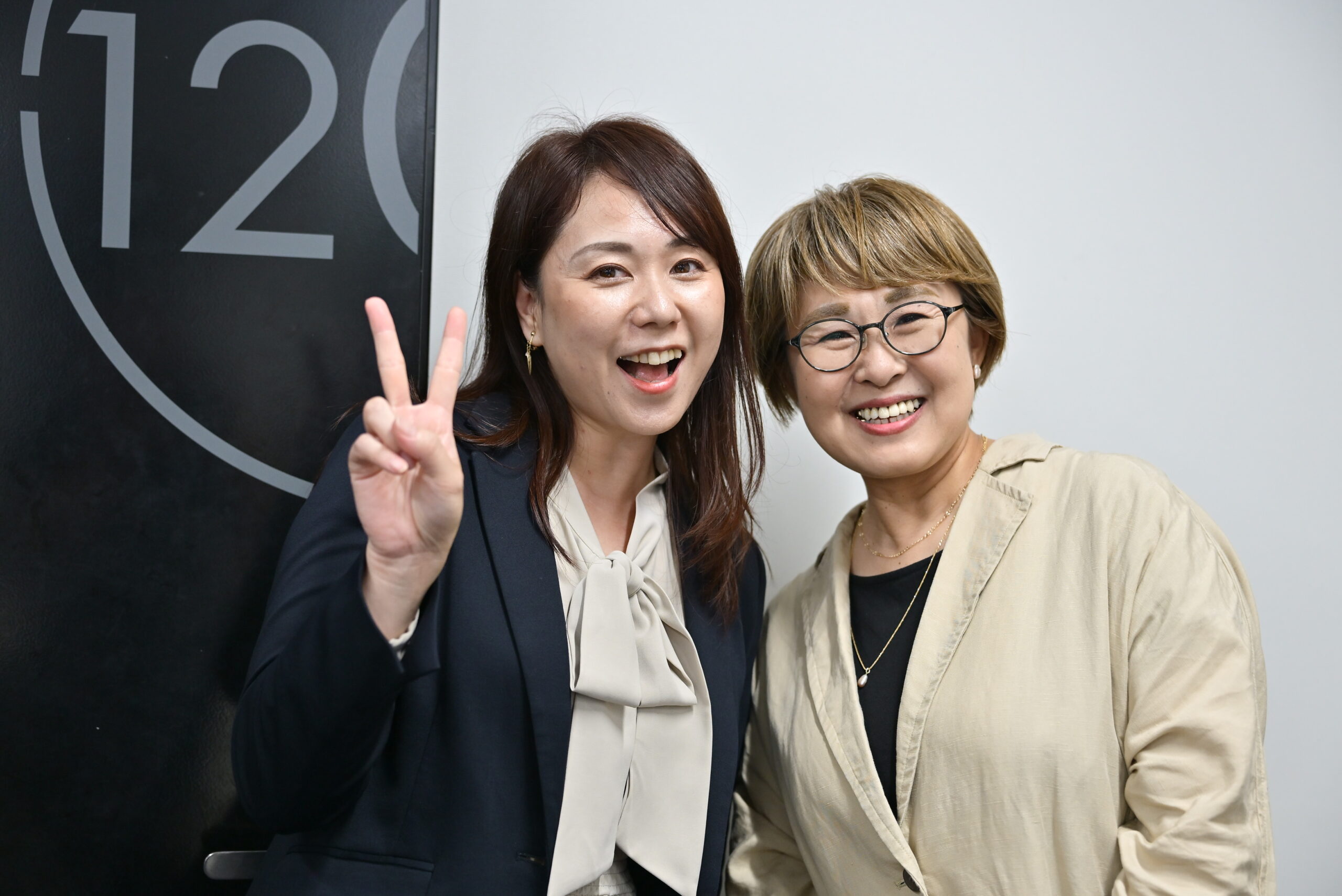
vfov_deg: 27.6
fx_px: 1828
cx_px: 671
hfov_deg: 40.3
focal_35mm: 49
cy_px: 448
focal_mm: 49
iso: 1600
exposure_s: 1/400
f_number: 2.8
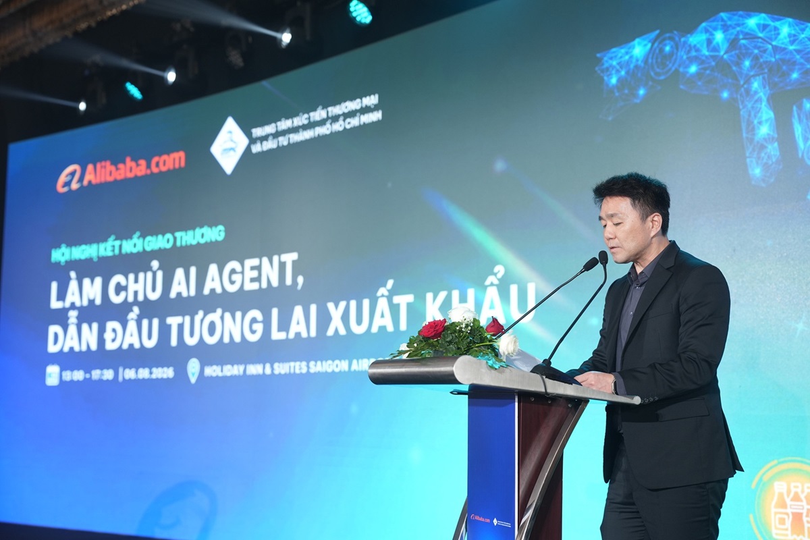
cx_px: 405
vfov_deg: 27.0
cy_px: 270
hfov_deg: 39.6
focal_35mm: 50
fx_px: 1125
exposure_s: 1/160
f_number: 2.8
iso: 500
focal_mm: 50
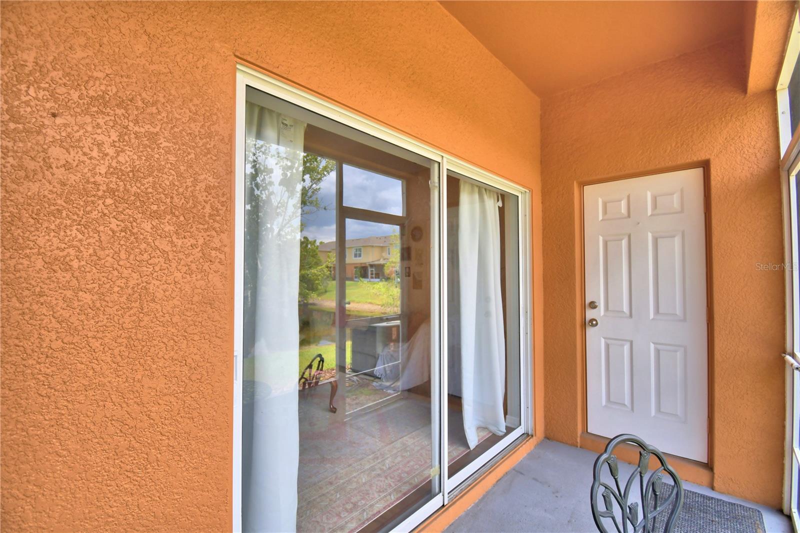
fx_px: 333
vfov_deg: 77.3
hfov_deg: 100.4
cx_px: 400
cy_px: 266
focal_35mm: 15
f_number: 4.5
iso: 200
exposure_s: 1/320
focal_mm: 10
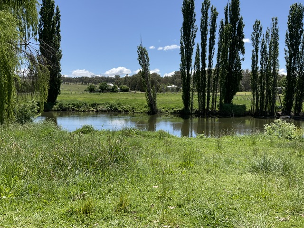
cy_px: 114
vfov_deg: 48.2
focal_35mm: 29
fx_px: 255
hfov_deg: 61.7
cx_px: 152
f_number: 1.8
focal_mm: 3
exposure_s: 1/1577
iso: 16
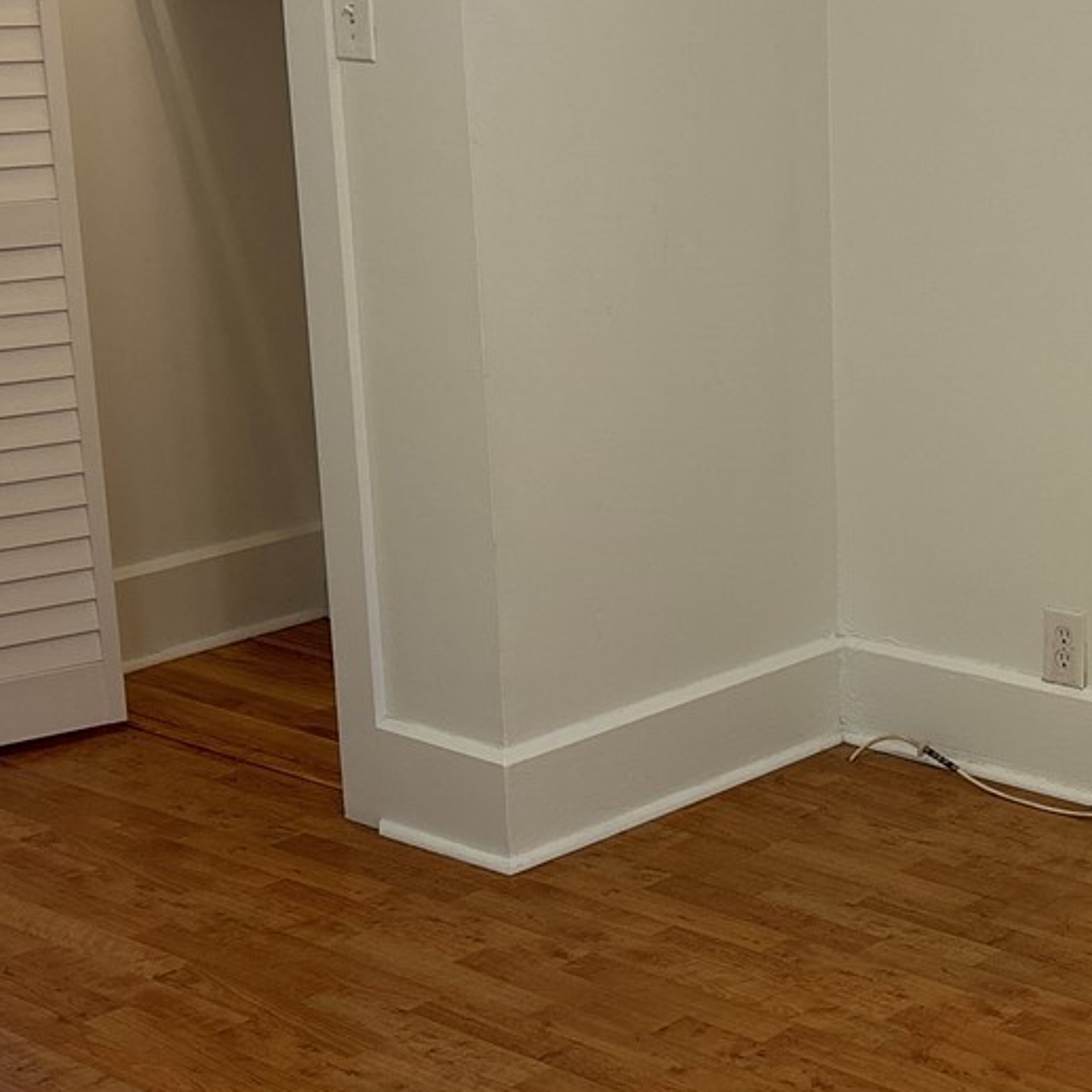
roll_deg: -0.1
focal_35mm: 71
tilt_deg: -15.3
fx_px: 2534
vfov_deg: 24.3
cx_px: 1039
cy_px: 565
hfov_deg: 23.5
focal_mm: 5.96
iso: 80
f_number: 1.6
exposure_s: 1/60
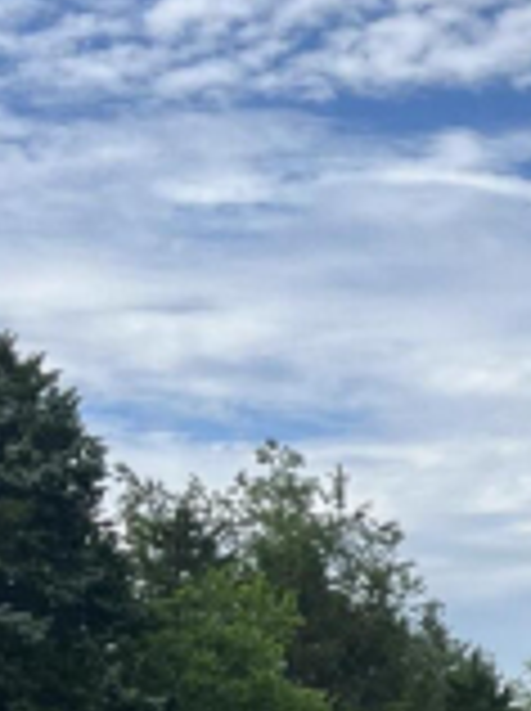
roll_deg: +2.3
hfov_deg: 12.5
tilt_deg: +0.0
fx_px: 2256
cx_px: 900
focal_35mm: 110
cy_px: 871
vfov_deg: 17.1
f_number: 1.6
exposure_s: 1/4310
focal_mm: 5.1
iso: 50
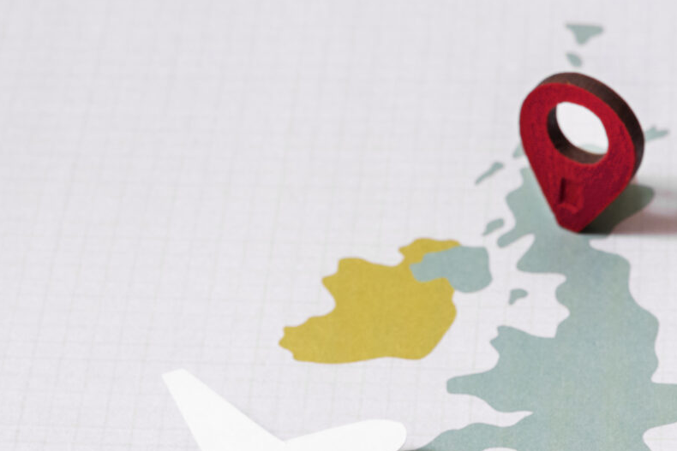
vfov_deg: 8.4
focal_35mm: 162
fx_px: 3047
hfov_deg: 12.1
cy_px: 585
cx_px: 990
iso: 200
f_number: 10
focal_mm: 50
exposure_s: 1/125
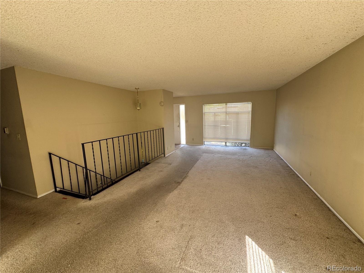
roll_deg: +1.5
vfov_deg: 85.7
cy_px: 136
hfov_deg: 102.1
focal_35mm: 14
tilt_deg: -9.6
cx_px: 182
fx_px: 147
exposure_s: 1/99
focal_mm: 2.22
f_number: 2.2
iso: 160
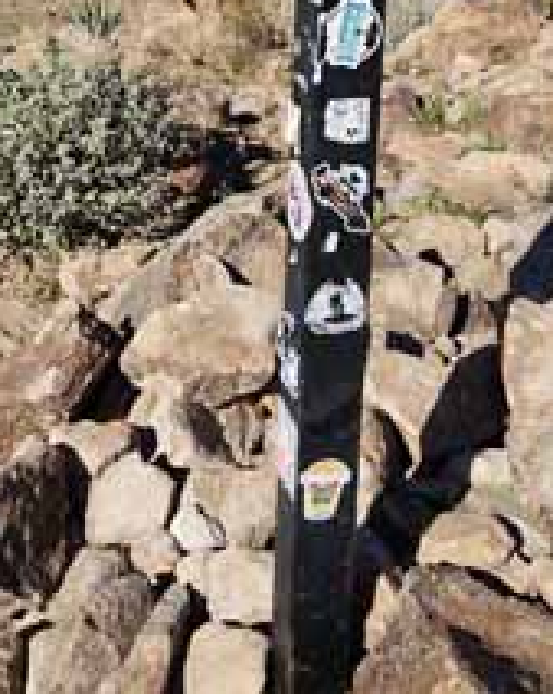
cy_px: 101
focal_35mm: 53
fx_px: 1087
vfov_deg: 33.9
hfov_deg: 28.4
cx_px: 368
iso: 20
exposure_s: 1/2200
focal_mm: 5.4
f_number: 1.8
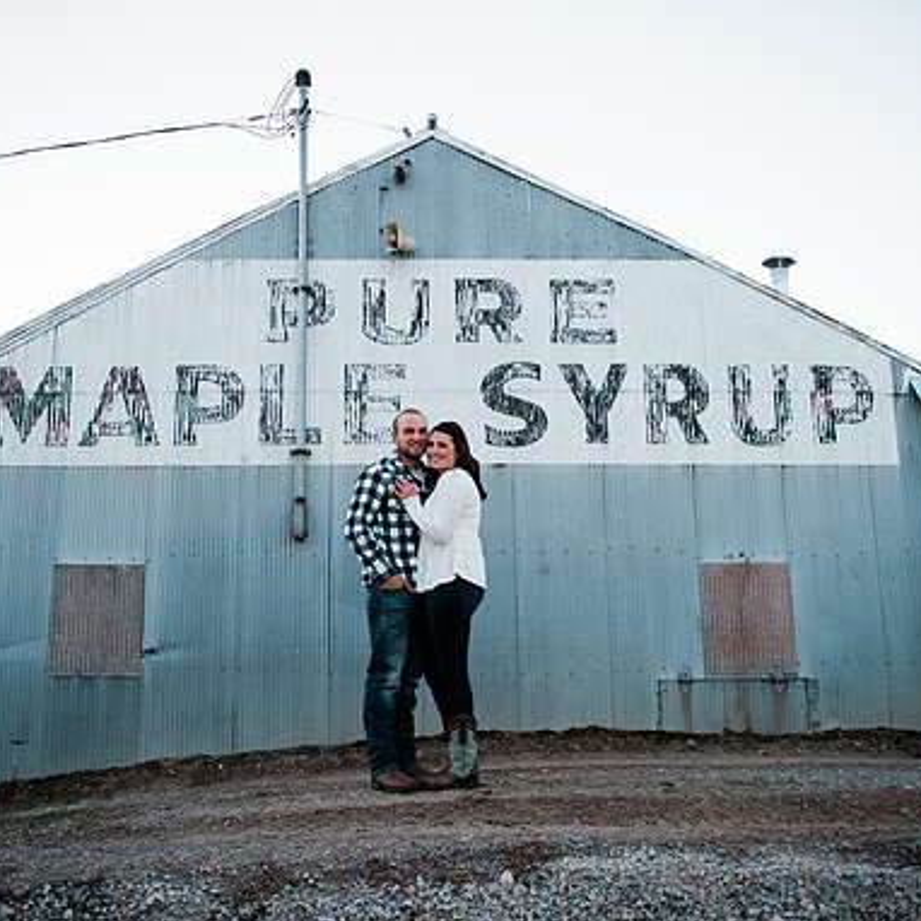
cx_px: 420
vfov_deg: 52.5
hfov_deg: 52.5
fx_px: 933
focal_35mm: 31
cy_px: 464
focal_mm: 24
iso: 500
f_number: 2.8
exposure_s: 1/160
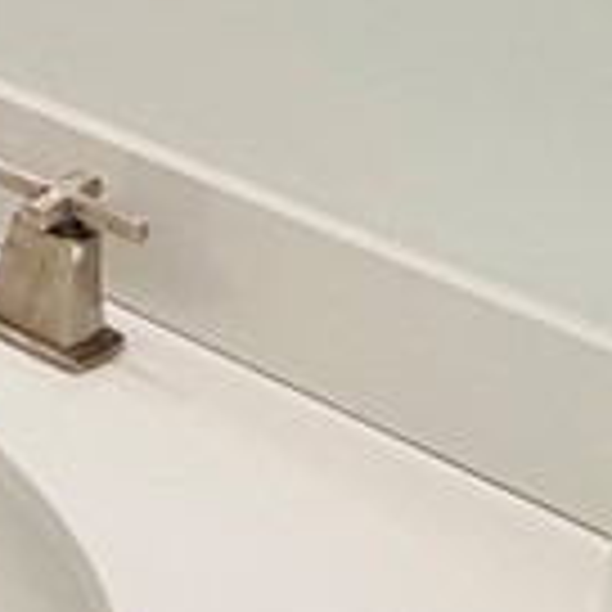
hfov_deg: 9.3
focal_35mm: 93
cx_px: -1580
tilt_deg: -9.4
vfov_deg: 15.1
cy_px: -616
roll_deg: -0.3
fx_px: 1860
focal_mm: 2.22
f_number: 2.2
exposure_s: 1/120
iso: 250
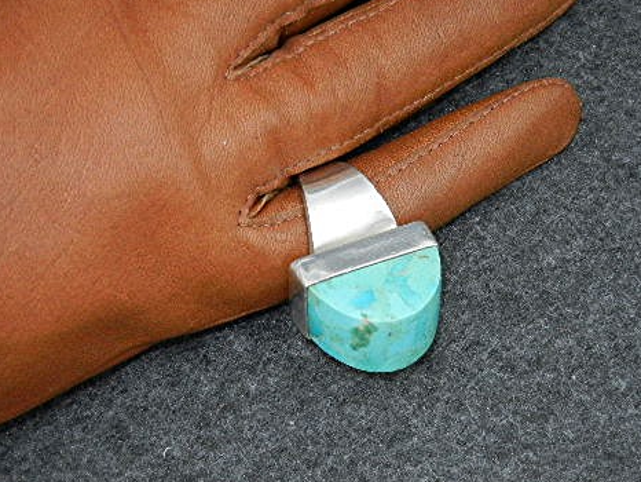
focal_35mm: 81
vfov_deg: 18.2
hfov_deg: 24.1
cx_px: 369
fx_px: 1501
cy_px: 277
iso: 800
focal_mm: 10.6
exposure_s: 1/30
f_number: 4
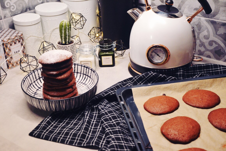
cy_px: 76
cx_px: 113
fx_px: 358
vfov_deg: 23.8
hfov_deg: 35.1
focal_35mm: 57
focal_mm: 38
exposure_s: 1/60
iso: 1000
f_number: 4.5
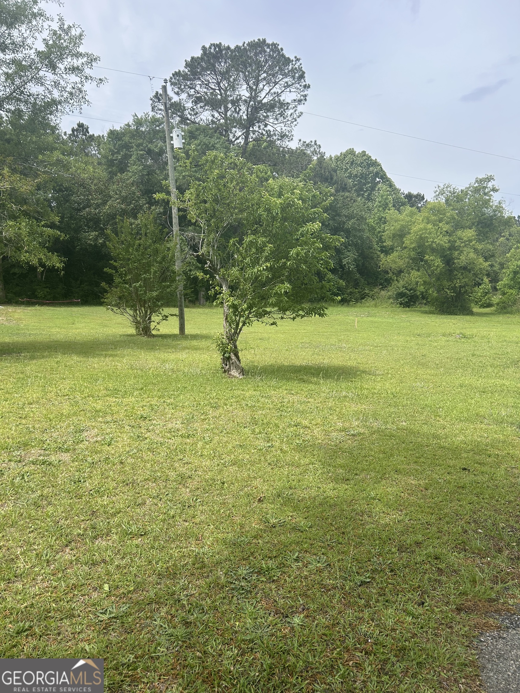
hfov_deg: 53.1
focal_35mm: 26
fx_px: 521
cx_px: 260
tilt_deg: -6.6
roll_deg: -1.5
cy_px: 346
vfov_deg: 67.3
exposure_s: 1/2915
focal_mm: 5.7
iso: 50
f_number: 1.5
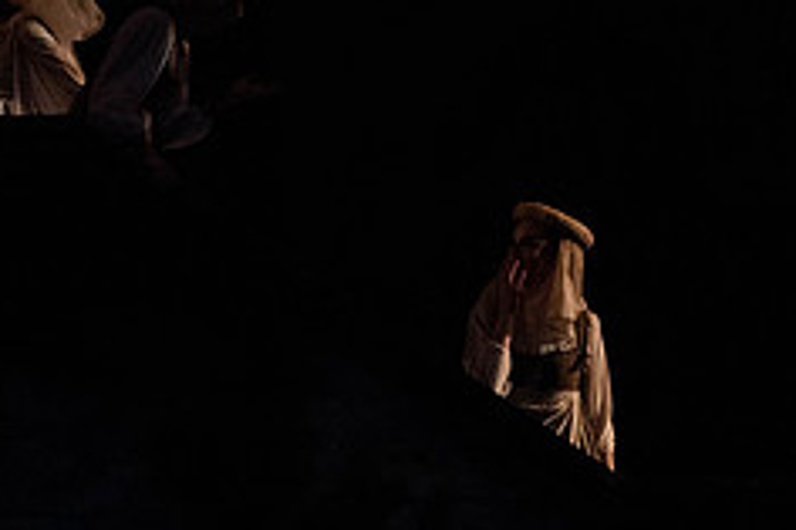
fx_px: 14715
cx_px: -71
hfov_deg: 3.1
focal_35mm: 666
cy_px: -59
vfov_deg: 2.1
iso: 8000
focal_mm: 271
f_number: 5.6
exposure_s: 1/250
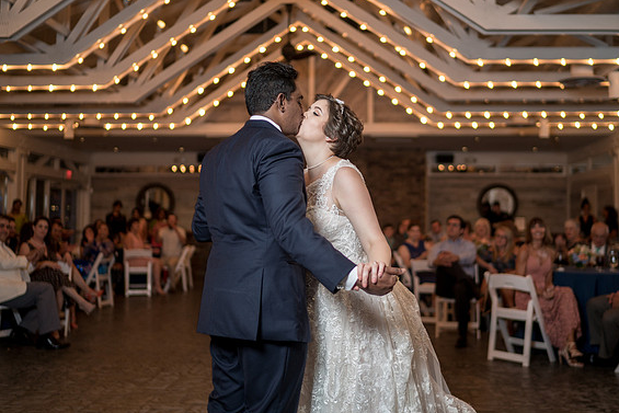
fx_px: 722
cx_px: 334
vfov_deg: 31.9
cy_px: 179
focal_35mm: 42
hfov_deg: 46.3
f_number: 1.4
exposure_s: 1/200
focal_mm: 35
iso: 200
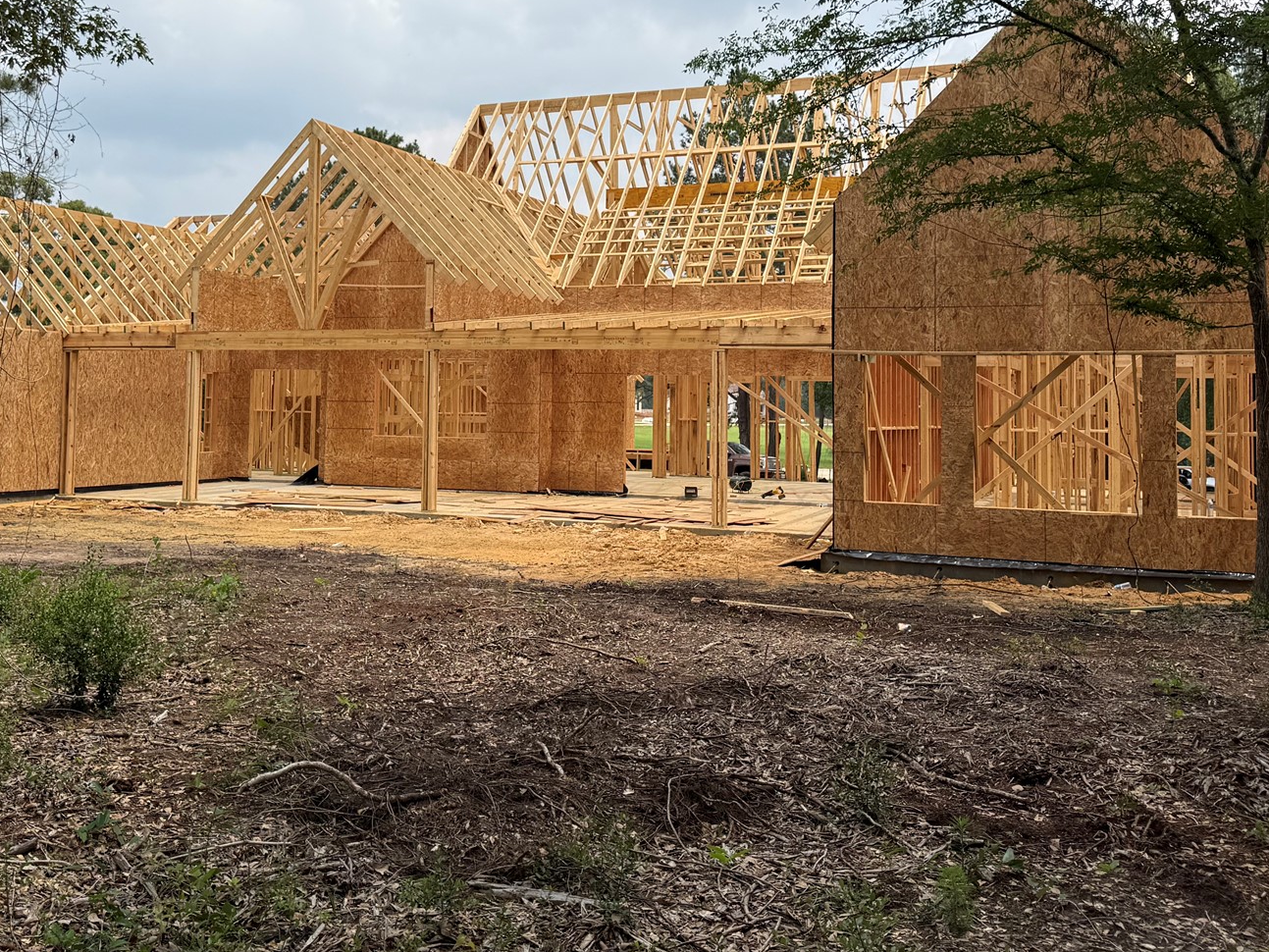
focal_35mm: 38
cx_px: 518
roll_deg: -1.0
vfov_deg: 37.3
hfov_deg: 48.7
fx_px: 1393
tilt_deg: +4.5
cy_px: 318
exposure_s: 1/5319
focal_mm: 6.76
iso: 80
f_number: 1.78
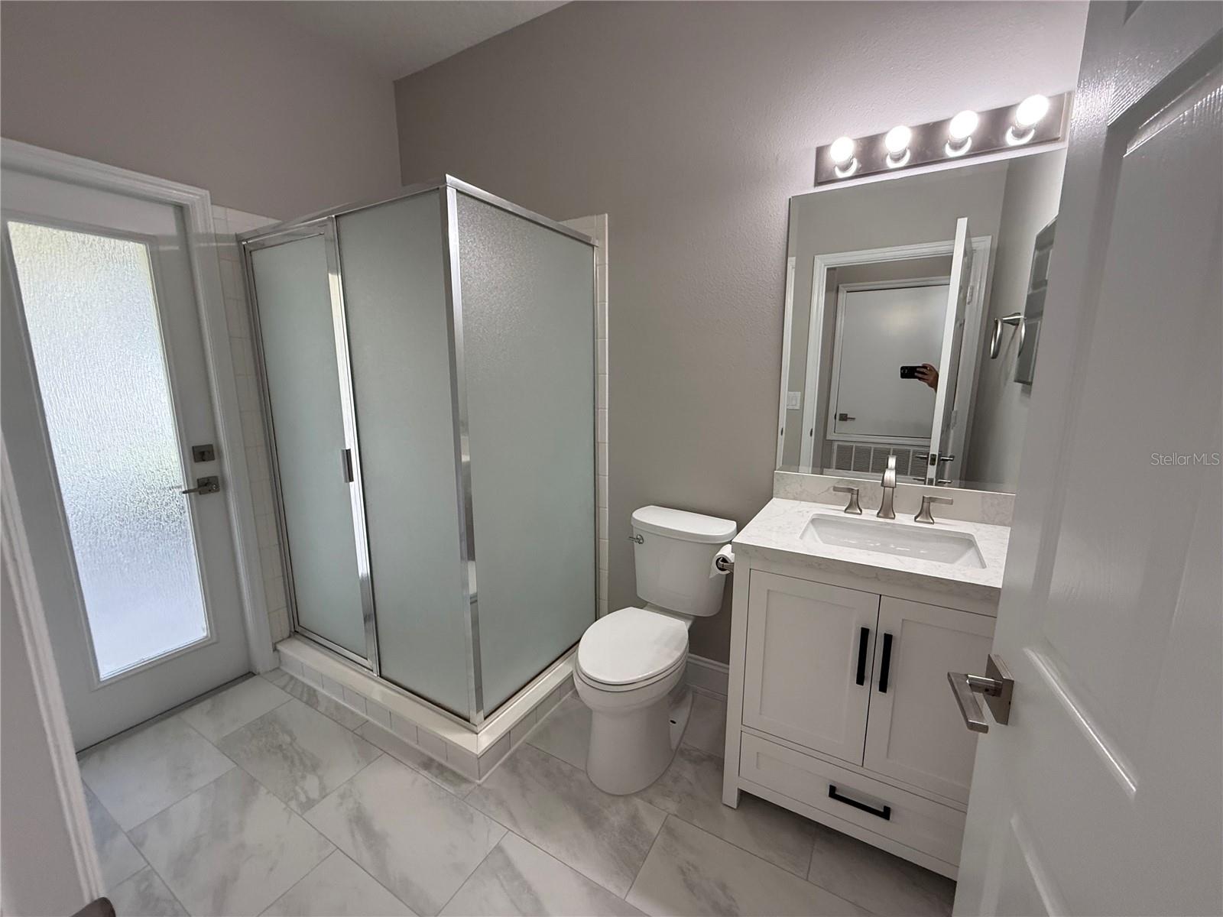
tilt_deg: -10.8
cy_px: 458
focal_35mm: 14
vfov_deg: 85.7
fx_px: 495
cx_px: 612
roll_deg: +0.4
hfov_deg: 102.1
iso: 200
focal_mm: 2.22
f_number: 2.2
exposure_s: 1/120
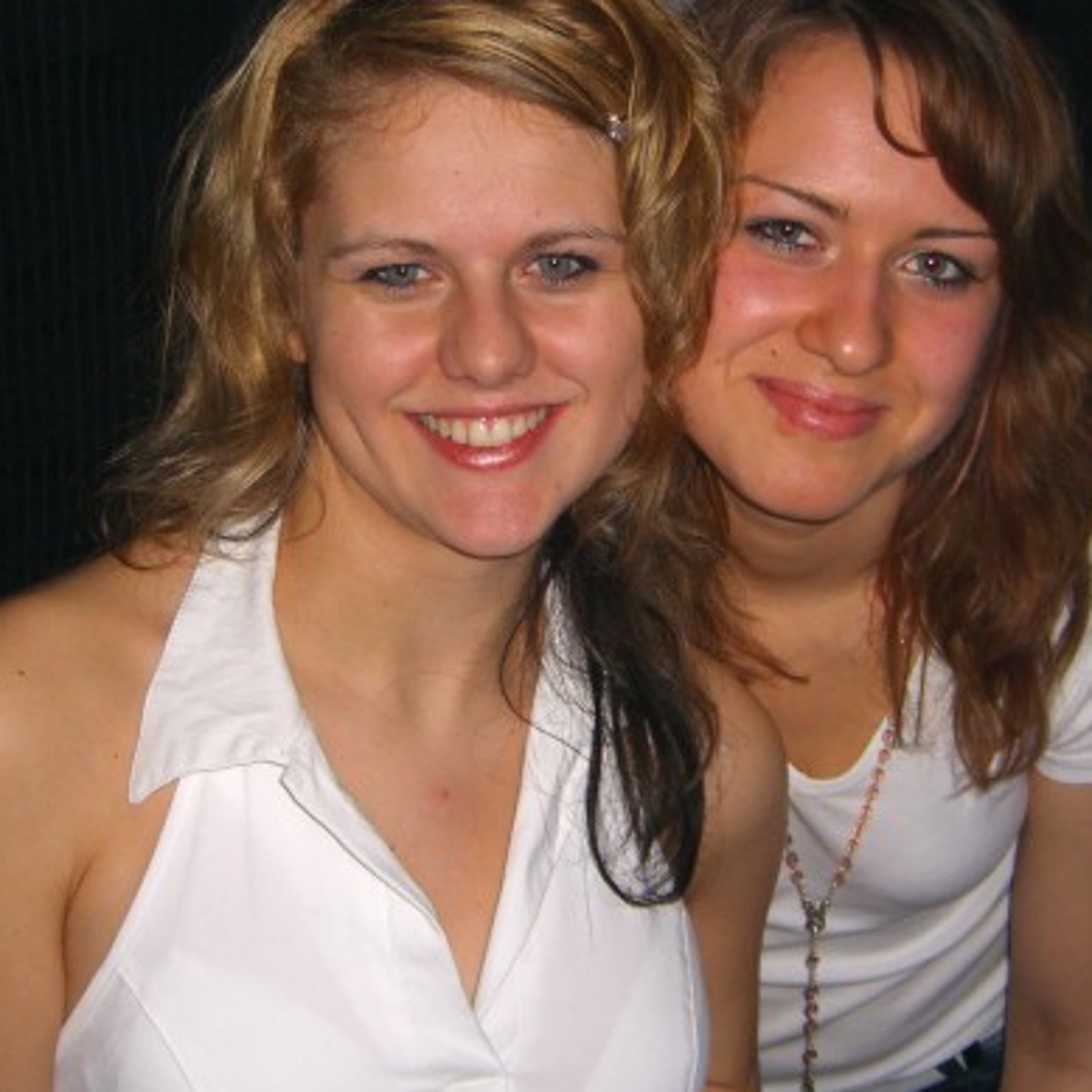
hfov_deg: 25.0
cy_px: 522
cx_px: 590
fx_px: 2463
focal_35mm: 69
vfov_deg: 25.0
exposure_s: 1/60
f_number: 2.8
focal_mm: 7.9
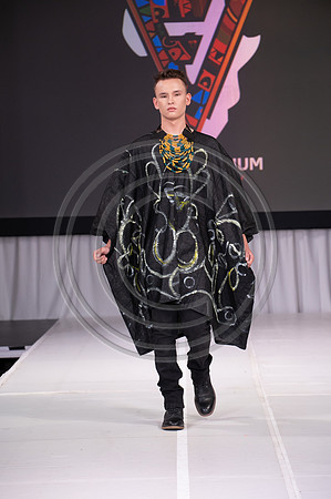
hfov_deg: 10.9
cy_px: 250
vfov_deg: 16.4
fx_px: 1728
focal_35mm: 125
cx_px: 166
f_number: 5.6
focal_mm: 125
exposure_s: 1/400
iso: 2000
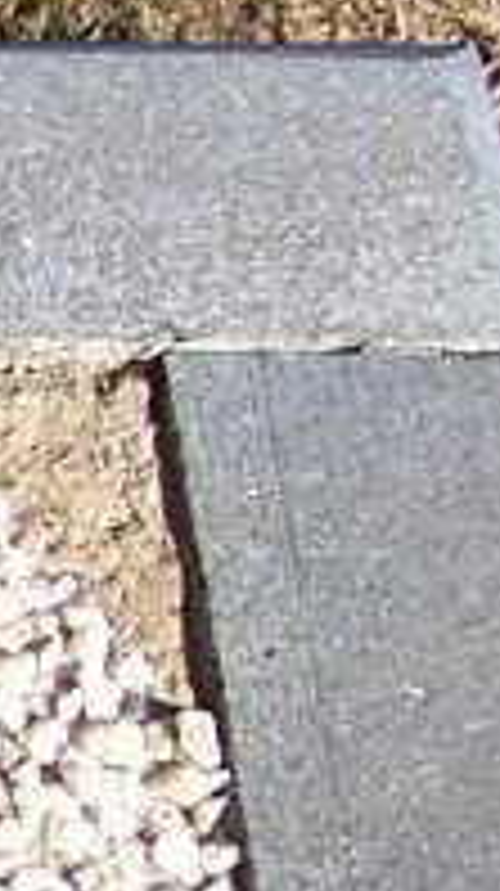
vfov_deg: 8.6
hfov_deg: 4.5
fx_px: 5931
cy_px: 770
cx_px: -1338
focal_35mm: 251
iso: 80
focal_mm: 6.3
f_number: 2.8
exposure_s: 1/1000
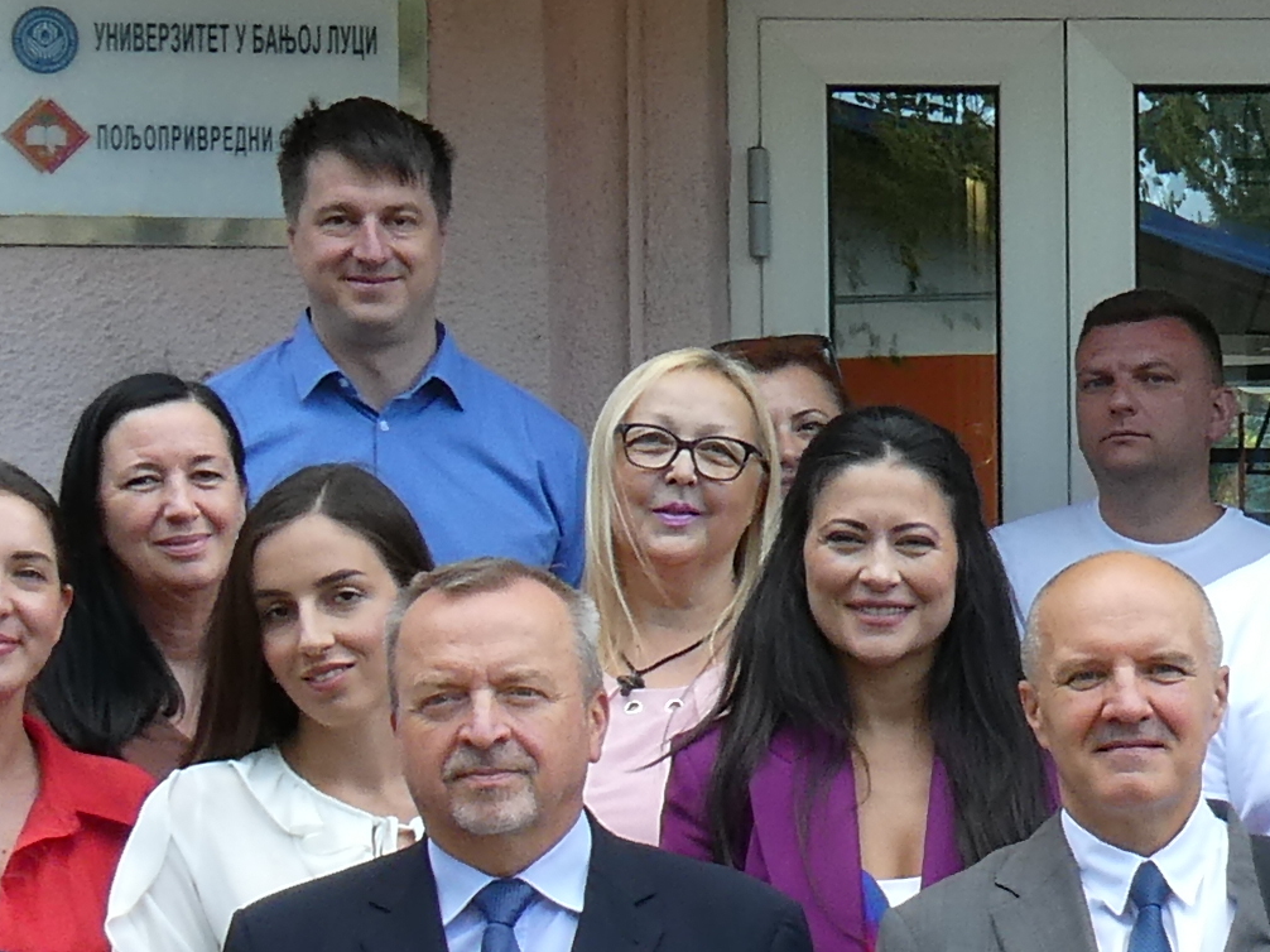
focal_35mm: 134
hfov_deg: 14.4
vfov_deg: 11.0
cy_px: 884
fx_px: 4915
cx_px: 1409
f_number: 3.4
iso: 80
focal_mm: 4.7
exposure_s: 1/100
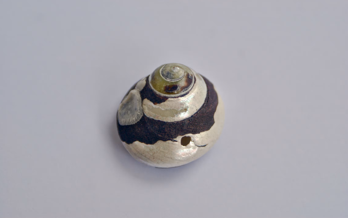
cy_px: 104
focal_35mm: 77
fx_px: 730
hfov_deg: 26.8
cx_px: 173
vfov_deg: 16.9
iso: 100
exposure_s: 1/250
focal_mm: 50
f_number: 5.6
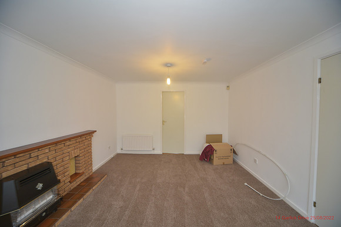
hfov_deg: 112.6
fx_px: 114
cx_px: 170
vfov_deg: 90.0
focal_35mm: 12
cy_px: 114
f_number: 5.6
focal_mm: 12
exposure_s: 1/30
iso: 560
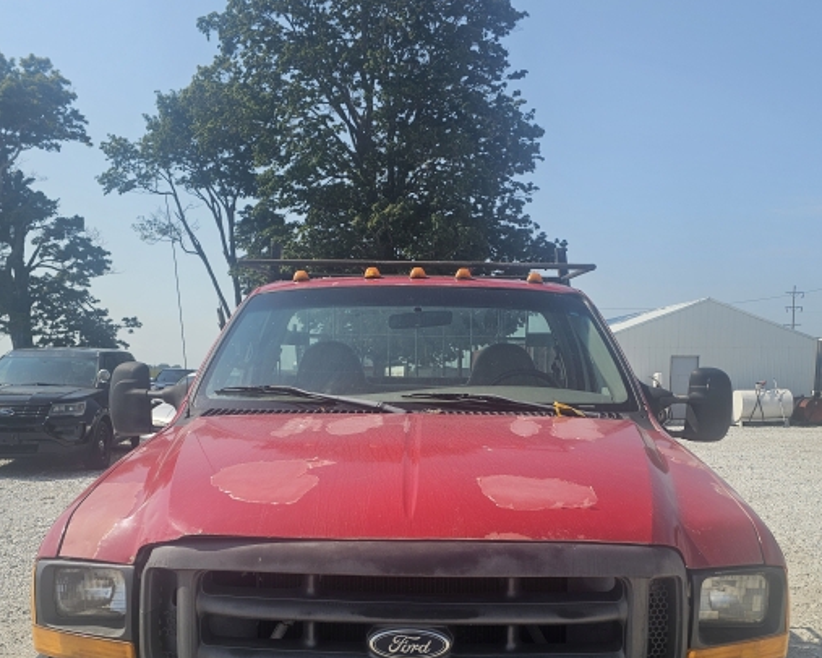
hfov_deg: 52.8
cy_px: 494
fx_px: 827
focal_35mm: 34
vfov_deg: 42.1
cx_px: 412
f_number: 1.7
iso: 10
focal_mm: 6.3
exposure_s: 1/794
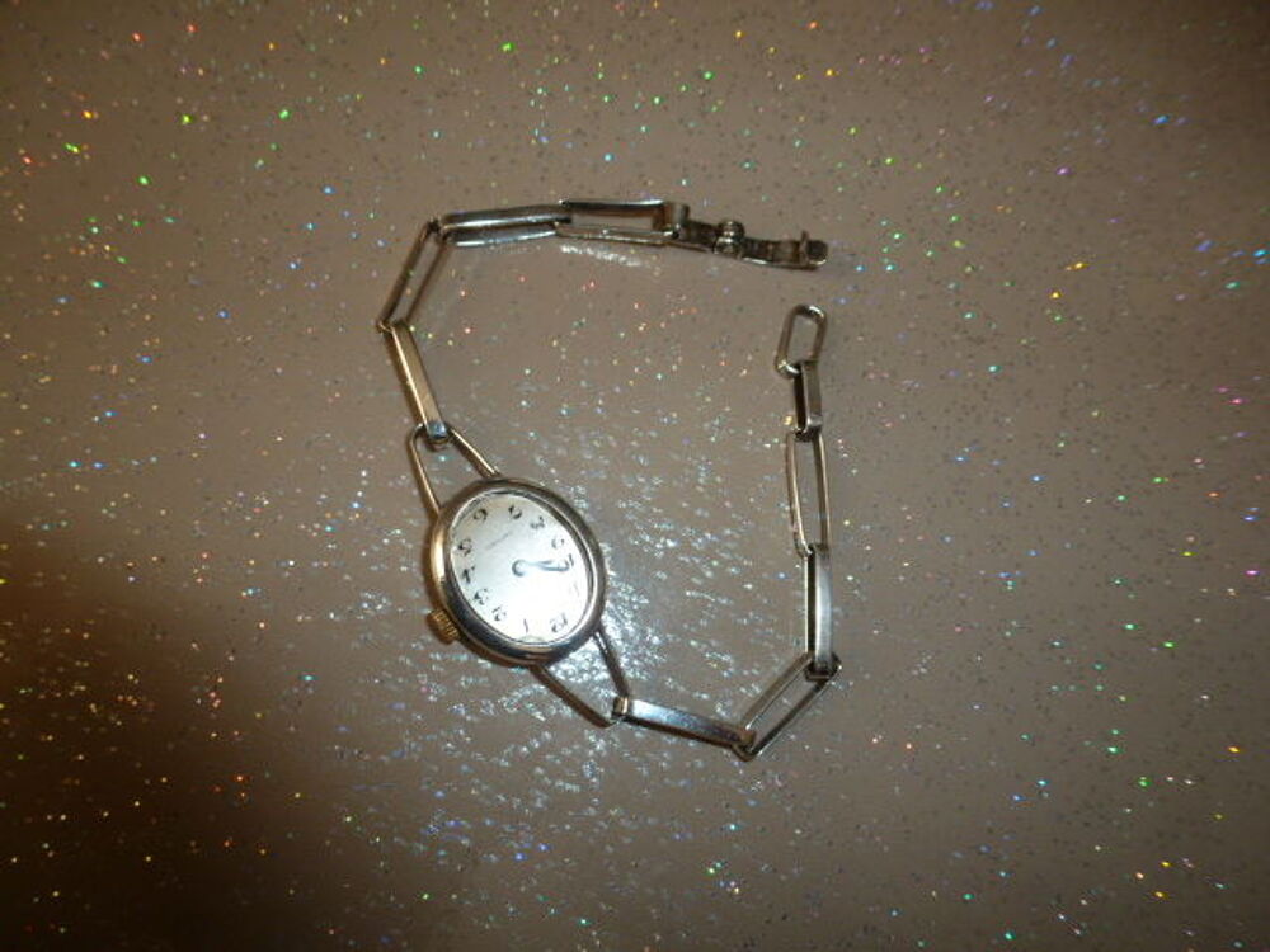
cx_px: 635
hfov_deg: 71.6
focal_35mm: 24
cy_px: 476
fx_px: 881
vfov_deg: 56.8
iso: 125
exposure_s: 1/60
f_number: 3.3
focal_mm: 4.3
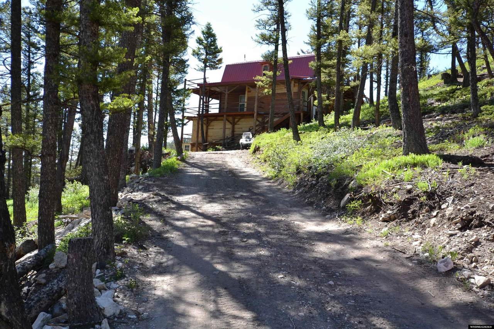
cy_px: 164
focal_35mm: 36
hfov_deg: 53.1
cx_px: 247
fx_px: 494
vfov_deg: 36.9
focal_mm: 24
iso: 100
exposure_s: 1/80
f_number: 6.3
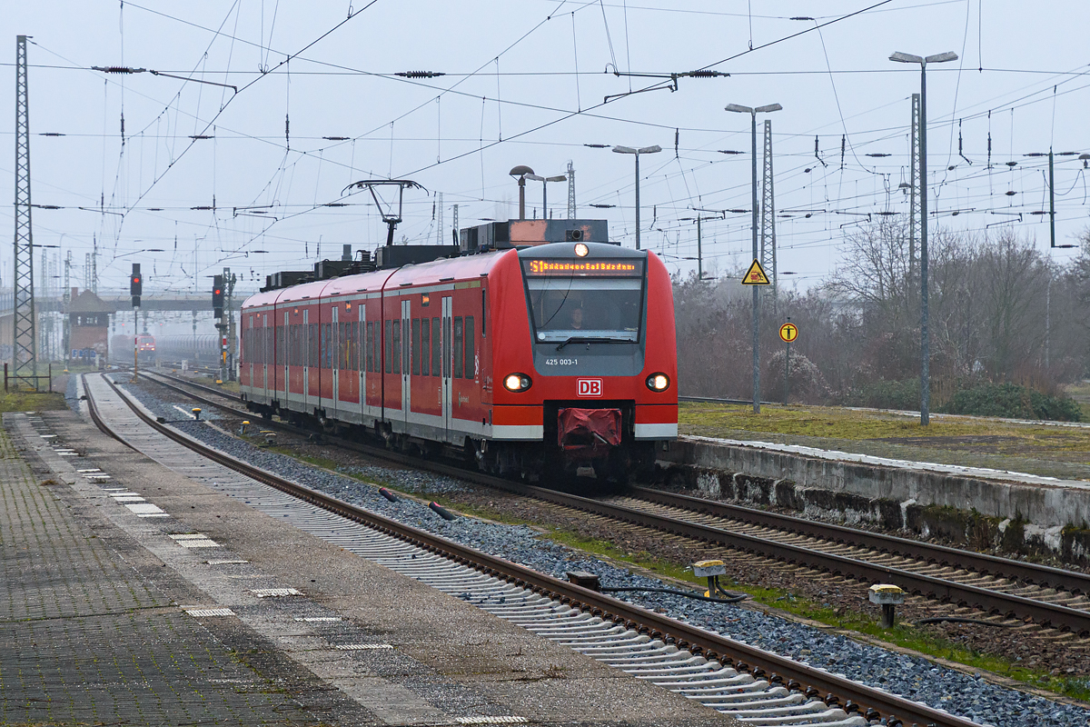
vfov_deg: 14.7
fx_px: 2816
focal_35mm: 93
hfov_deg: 21.9
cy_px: 364
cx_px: 545
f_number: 6.3
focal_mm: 62
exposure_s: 1/500
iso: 280
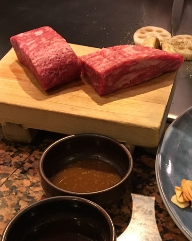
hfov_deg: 25.9
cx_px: 169
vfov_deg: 32.4
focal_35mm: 57
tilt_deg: -43.8
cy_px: 183
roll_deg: -6.0
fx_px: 405
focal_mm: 4.15
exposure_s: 1/17
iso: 200
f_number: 2.2
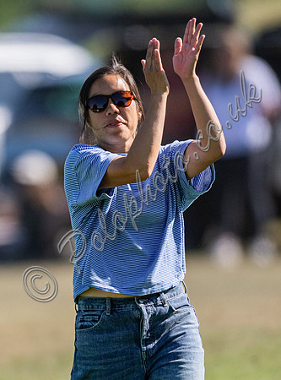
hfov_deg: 1.3
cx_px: 7
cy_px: 256
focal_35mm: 1157
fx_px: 12627
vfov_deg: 1.7
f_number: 3.2
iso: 400
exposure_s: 1/8000
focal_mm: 400
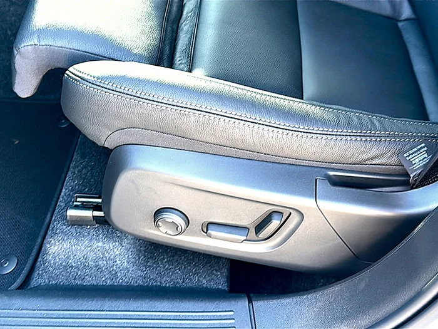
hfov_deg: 51.4
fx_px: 456
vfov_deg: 39.7
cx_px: 219
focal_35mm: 36
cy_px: 164
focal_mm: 6.86
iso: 100
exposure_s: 1/64
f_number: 1.78
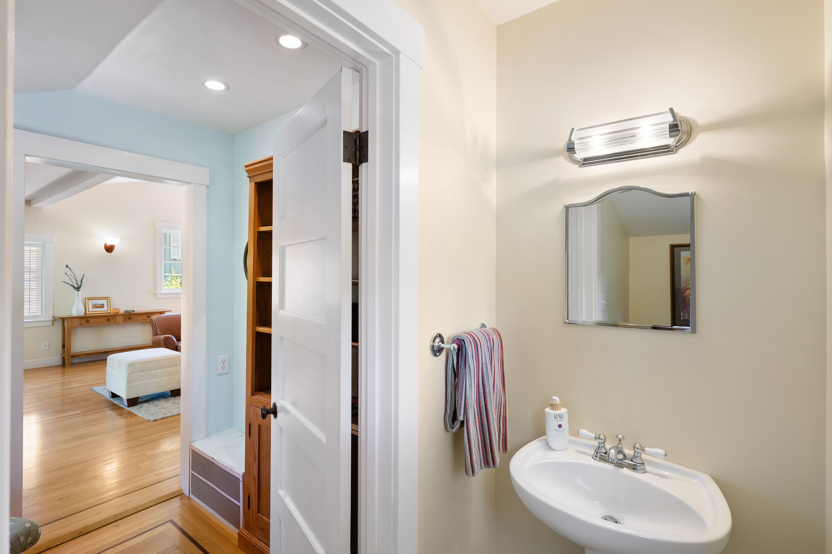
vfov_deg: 70.4
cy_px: 277
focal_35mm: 17
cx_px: 416
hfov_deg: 93.3
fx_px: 393
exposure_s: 1/13
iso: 400
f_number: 7.1
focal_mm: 17
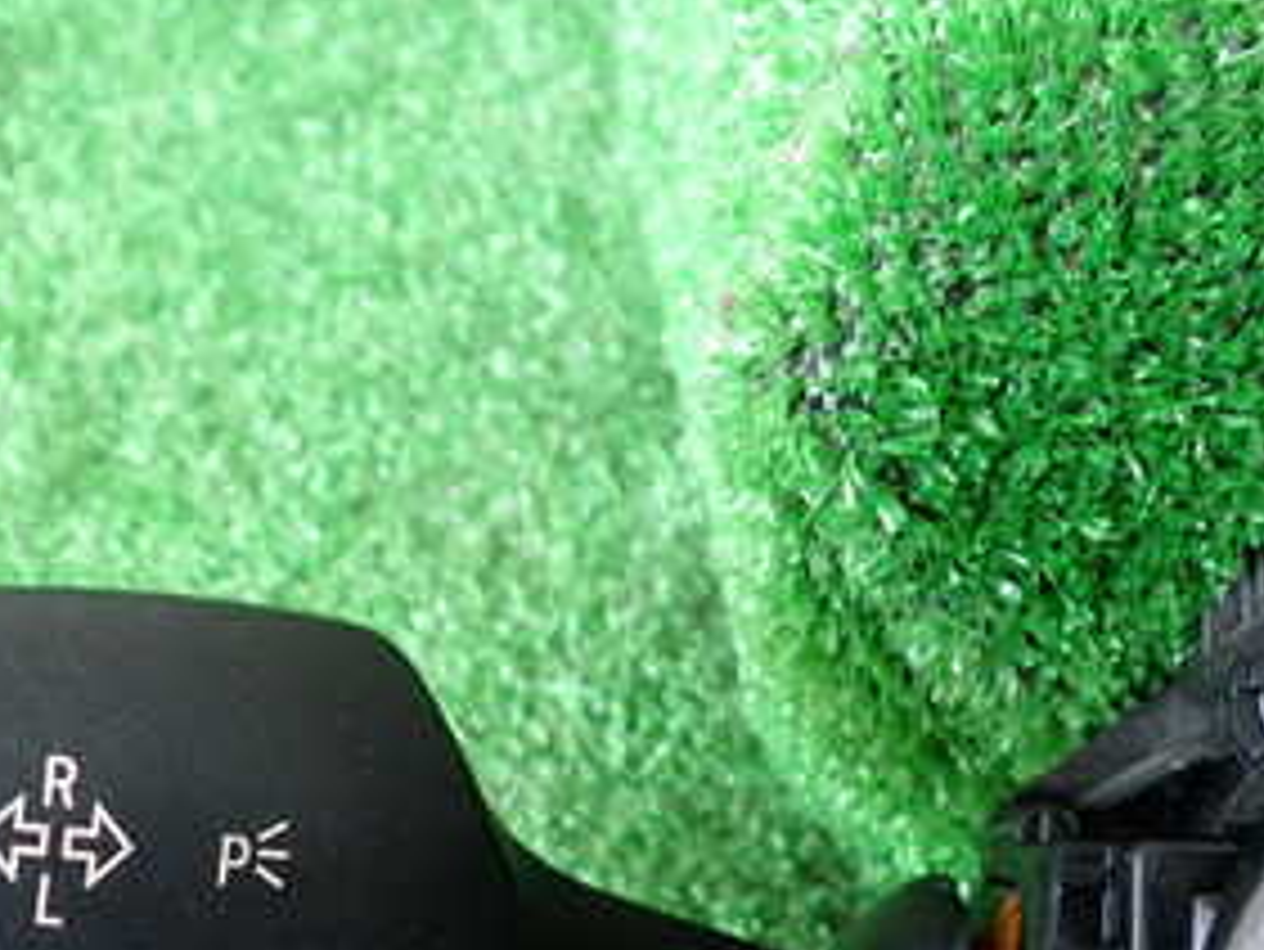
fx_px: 2338
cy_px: 887
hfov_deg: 29.7
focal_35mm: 64
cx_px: 283
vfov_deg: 22.3
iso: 200
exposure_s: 1/50
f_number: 2.3
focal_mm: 5.4
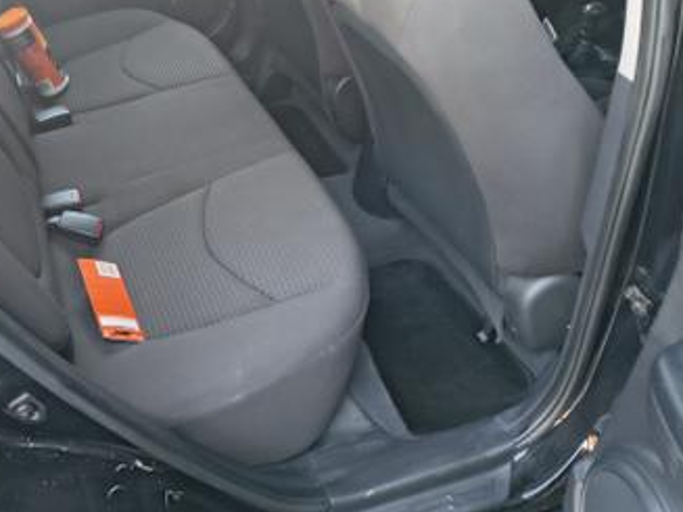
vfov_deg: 37.8
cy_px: 138
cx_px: 194
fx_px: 730
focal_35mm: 37
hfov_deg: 48.7
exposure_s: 1/120
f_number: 1.8
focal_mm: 5.56
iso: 460
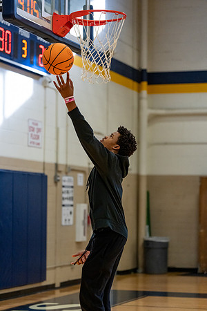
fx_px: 931
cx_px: 104
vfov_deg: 18.9
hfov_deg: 12.7
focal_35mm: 108
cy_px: 156
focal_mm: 108
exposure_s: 1/1000
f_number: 2.8
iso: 5000
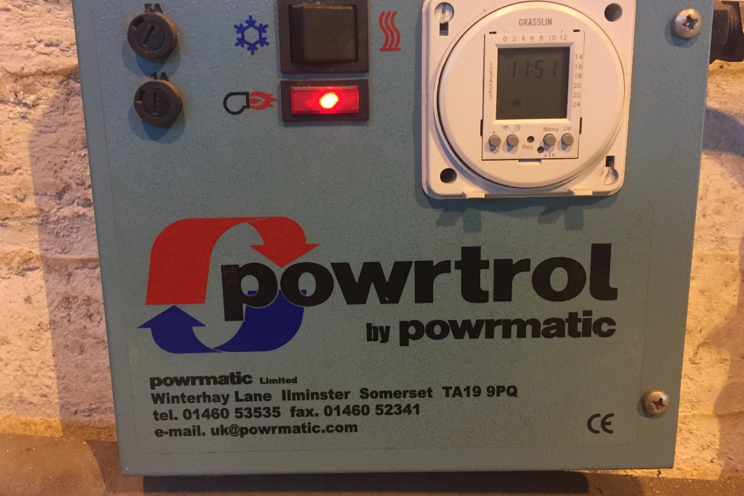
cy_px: 211
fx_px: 640
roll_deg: +0.7
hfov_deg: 60.3
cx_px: 367
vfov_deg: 42.2
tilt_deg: -11.6
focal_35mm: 31
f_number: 2.2
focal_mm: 4.15
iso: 200
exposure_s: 1/33
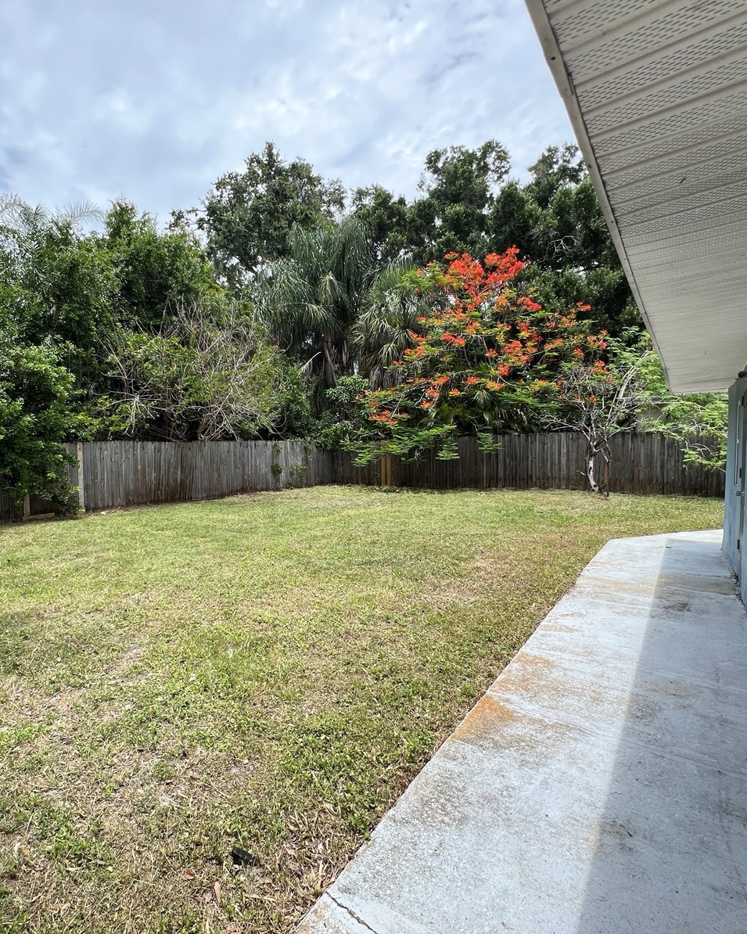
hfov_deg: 75.8
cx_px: 288
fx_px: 470
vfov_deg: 89.6
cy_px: 468
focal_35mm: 17
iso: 32
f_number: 1.8
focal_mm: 1.57
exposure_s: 1/704
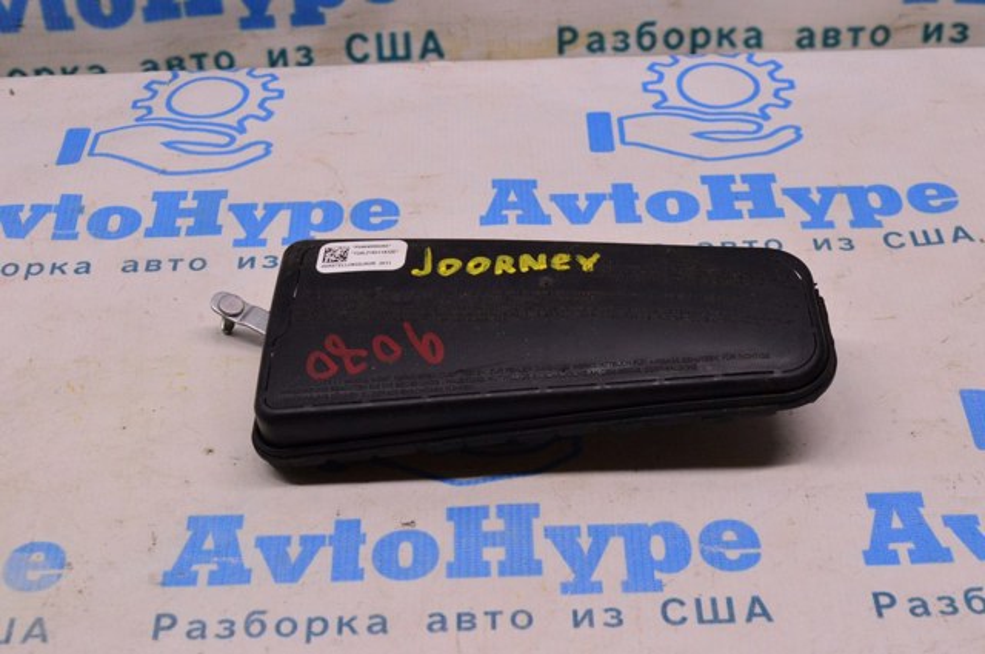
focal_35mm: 68
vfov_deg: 20.1
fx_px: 1845
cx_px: 492
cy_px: 327
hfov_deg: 29.9
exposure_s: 1/125
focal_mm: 45
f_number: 8
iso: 1600
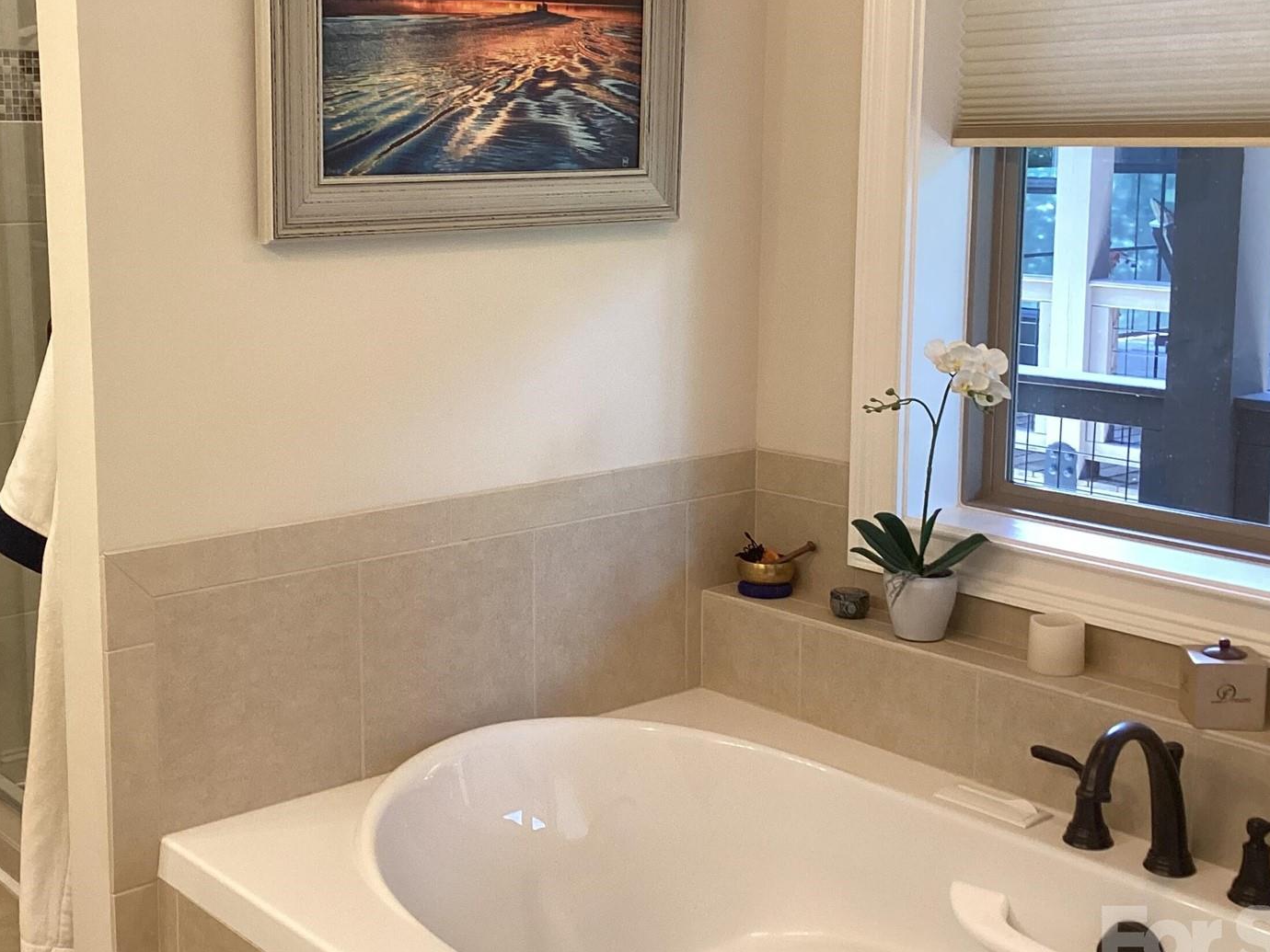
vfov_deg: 31.4
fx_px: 1688
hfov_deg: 40.9
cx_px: 453
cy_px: 380
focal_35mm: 46
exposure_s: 1/60
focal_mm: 3.3
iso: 125
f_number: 2.4
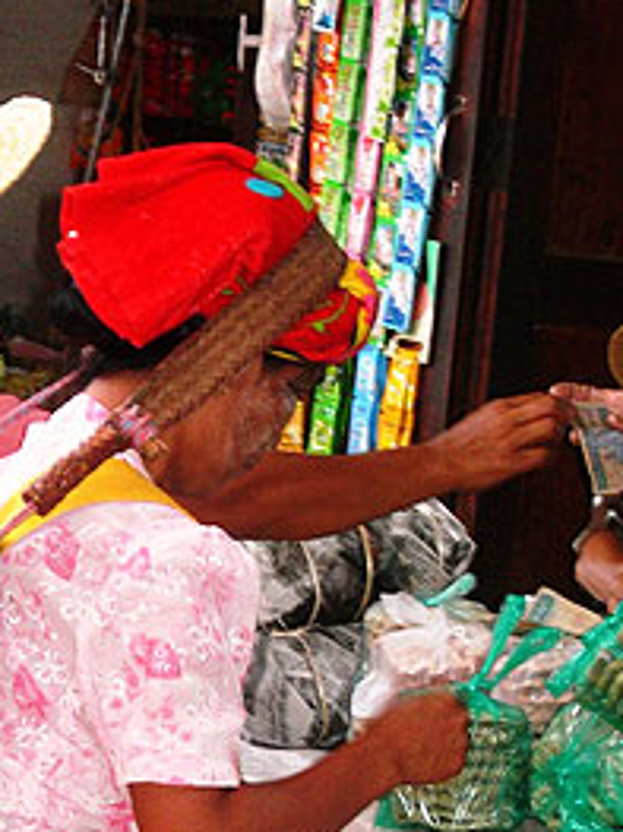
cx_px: 79
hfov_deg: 8.1
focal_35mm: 182
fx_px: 4371
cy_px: 813
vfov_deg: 10.8
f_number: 4.3
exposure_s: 1/60.1
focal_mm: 19.1
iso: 84
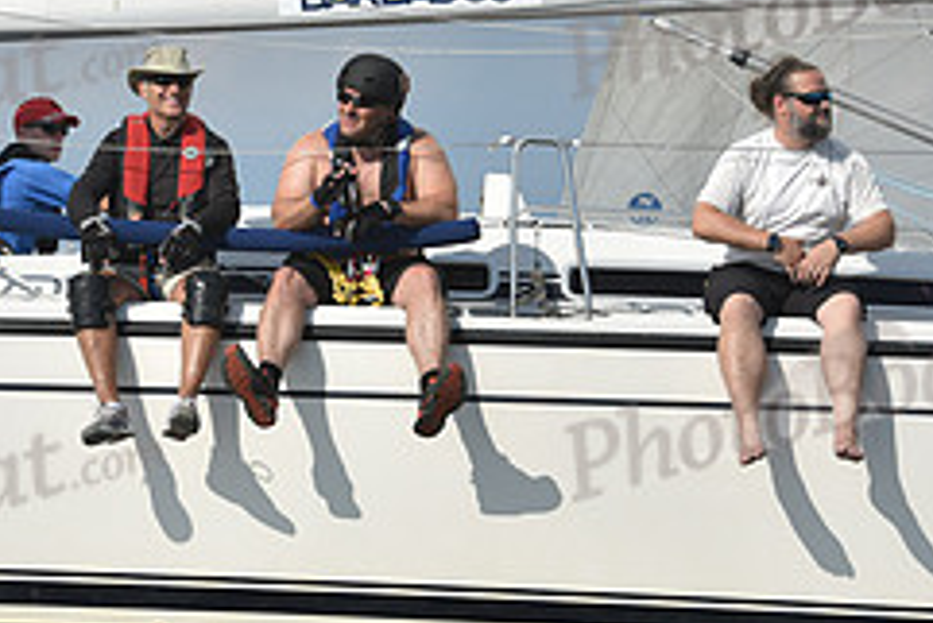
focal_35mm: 221
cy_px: 253
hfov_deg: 9.3
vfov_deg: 6.2
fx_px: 5731
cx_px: 368
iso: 250
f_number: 10
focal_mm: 92
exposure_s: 1/1000
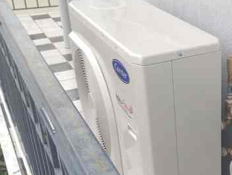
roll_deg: +2.1
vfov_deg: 22.5
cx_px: 204
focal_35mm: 65
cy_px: 125
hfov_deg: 28.7
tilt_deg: -29.6
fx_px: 436
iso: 50
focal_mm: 4.12
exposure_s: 1/193
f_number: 2.4
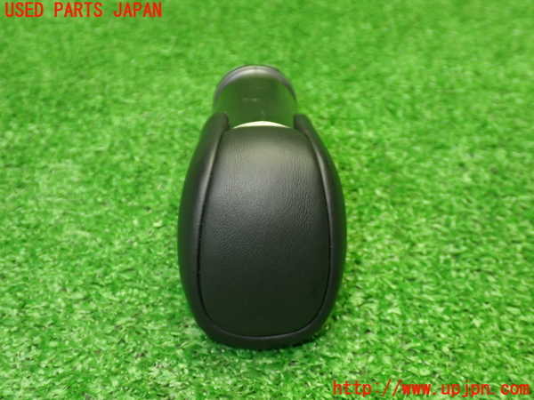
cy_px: 200
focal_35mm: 41
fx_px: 632
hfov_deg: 45.8
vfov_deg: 35.1
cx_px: 267
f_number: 2.8
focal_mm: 7.31
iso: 400
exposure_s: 1/40
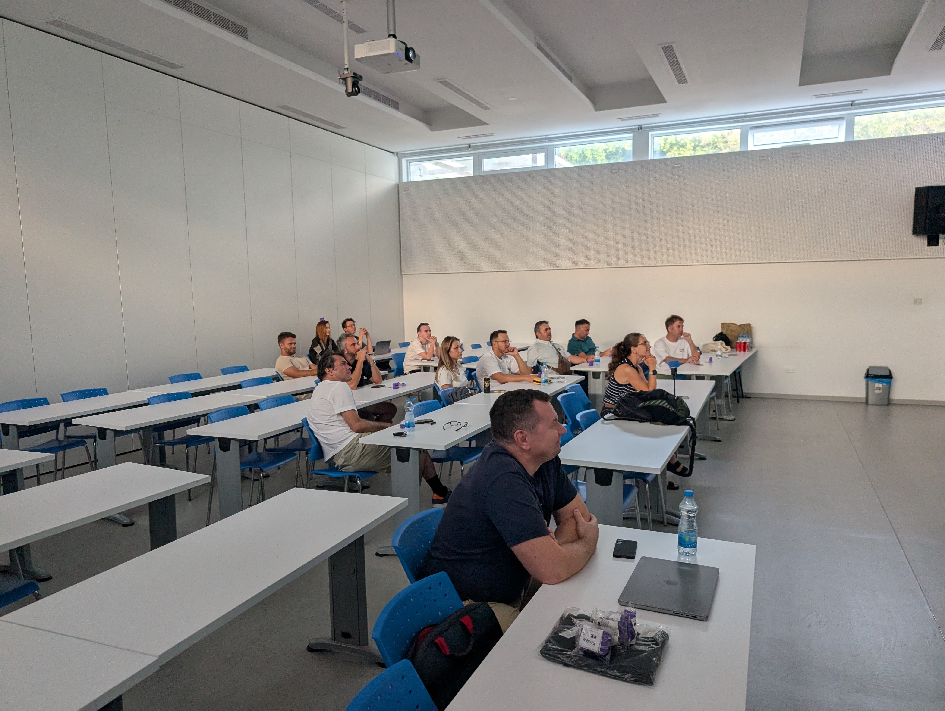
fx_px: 656
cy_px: 356
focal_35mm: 24
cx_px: 472
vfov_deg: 56.9
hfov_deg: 71.5
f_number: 1.68
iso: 643
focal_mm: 6.9
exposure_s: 1/226
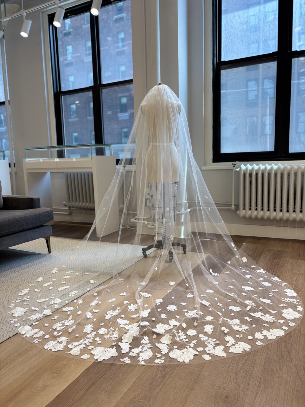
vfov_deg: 67.3
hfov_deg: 53.1
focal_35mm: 26
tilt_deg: -7.9
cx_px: 152
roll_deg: +1.2
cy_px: 204
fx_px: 305
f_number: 1.6
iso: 40
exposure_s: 1/147
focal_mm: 5.96
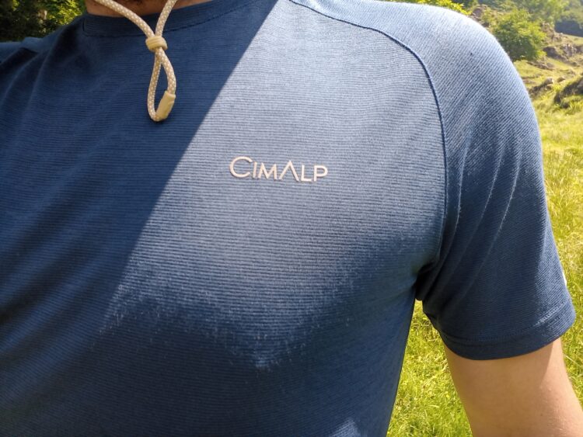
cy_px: 218
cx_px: 292
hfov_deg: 69.4
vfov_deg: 54.9
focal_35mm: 25
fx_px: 421
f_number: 2.2
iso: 50
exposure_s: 1/414
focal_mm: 3.75
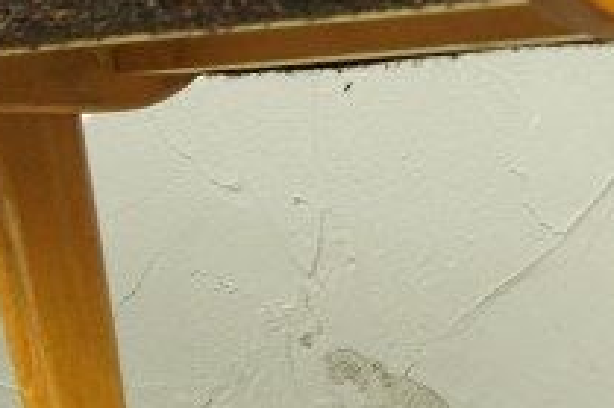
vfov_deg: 6.4
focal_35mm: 215
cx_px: 382
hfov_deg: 9.6
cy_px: 59
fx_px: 3664
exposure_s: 1/25
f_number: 5.6
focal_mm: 24
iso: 400
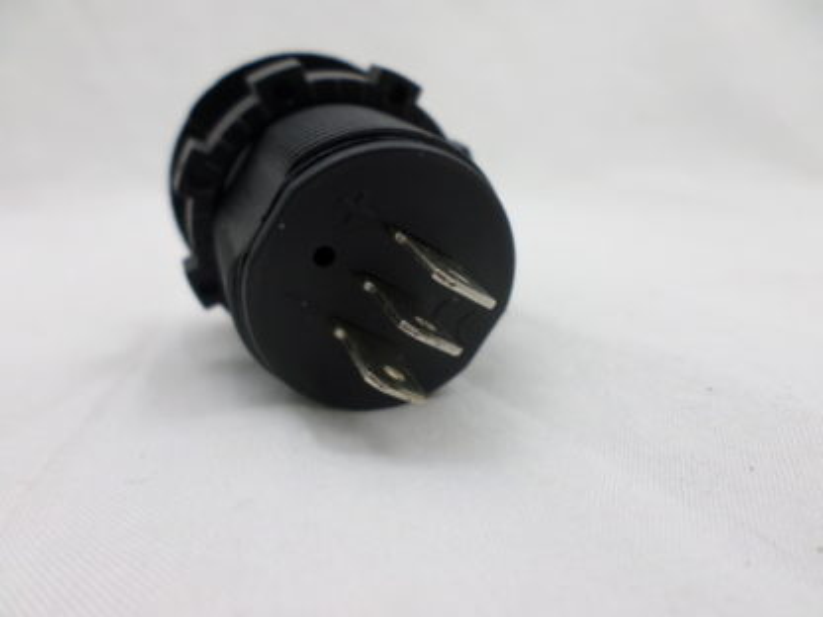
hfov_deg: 69.4
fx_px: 594
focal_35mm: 25
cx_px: 412
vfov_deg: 54.9
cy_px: 308
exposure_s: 1/30
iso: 100
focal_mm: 4.5
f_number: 2.5
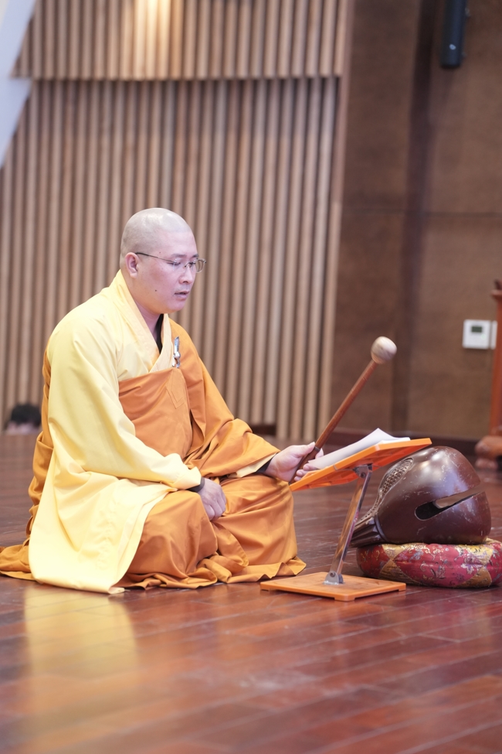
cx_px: 251
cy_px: 377
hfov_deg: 14.7
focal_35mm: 93
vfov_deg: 21.9
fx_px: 1945
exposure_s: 1/125
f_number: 2.8
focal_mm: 93
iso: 2500
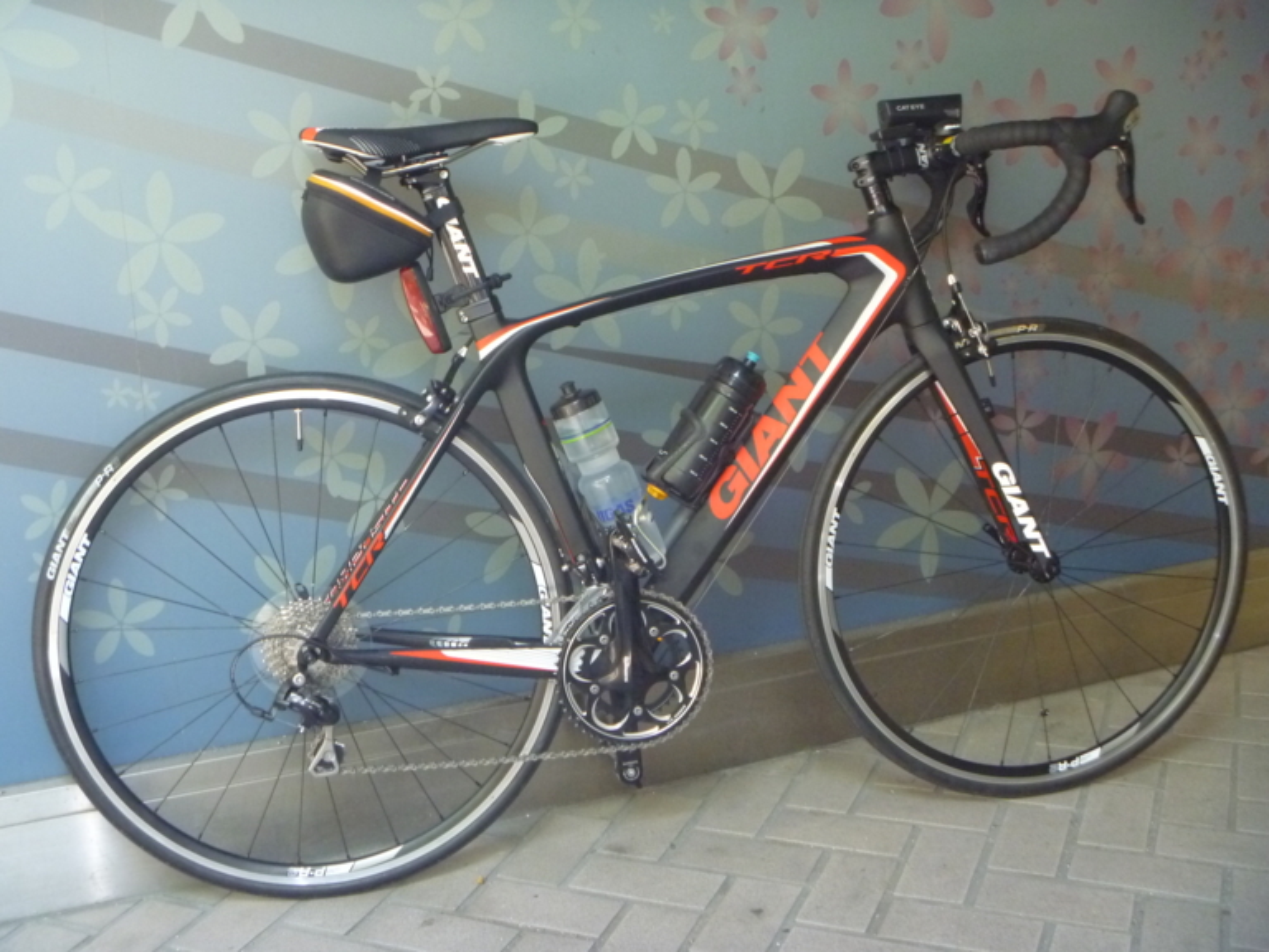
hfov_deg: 45.8
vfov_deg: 35.1
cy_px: 476
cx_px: 634
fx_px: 1503
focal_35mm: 41
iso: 400
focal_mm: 7.2
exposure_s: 1/60
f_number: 3.6
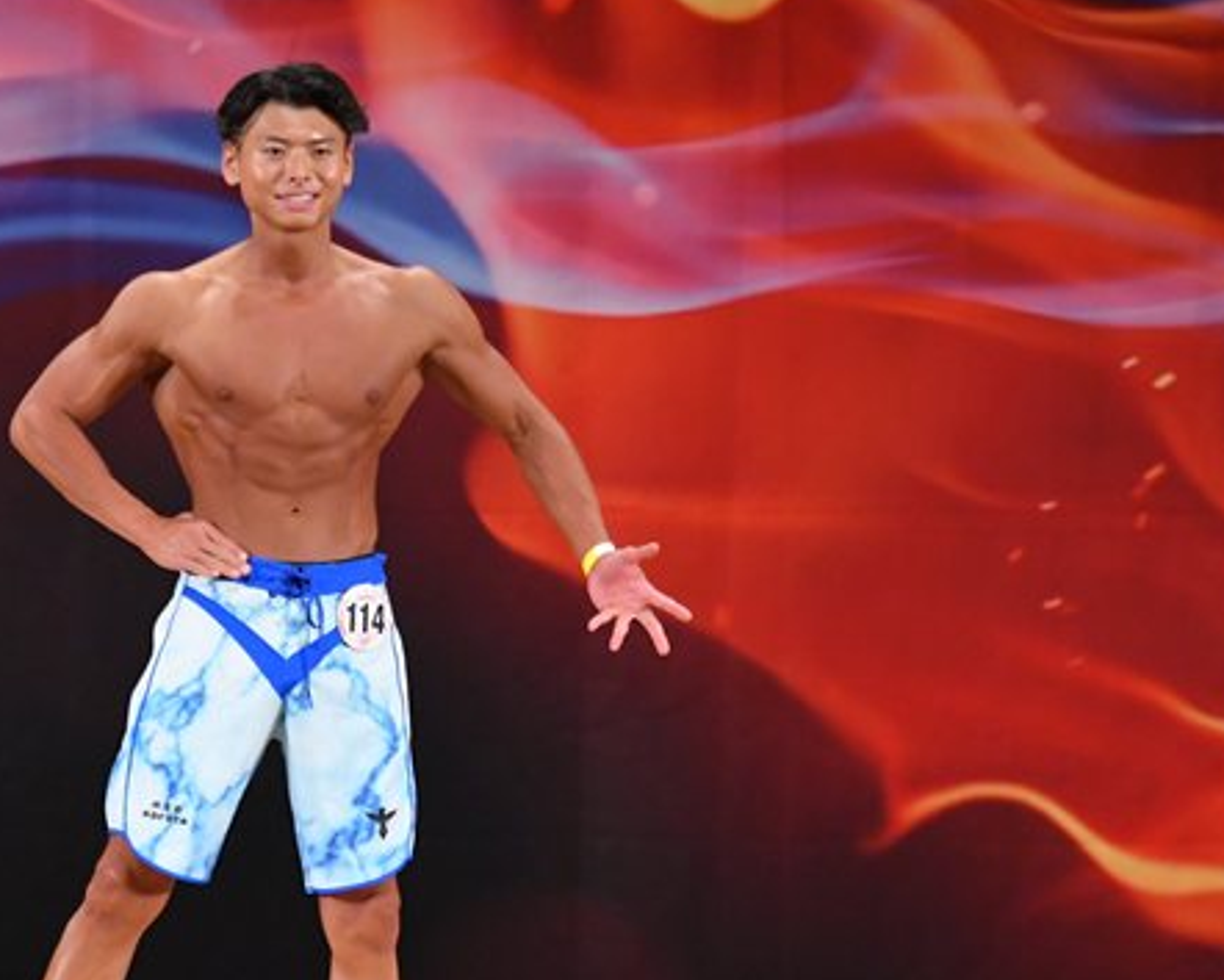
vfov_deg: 4.3
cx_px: 256
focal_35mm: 357
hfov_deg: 5.4
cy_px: 639
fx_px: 12938
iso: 3200
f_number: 5.6
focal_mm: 145
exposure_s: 1/400
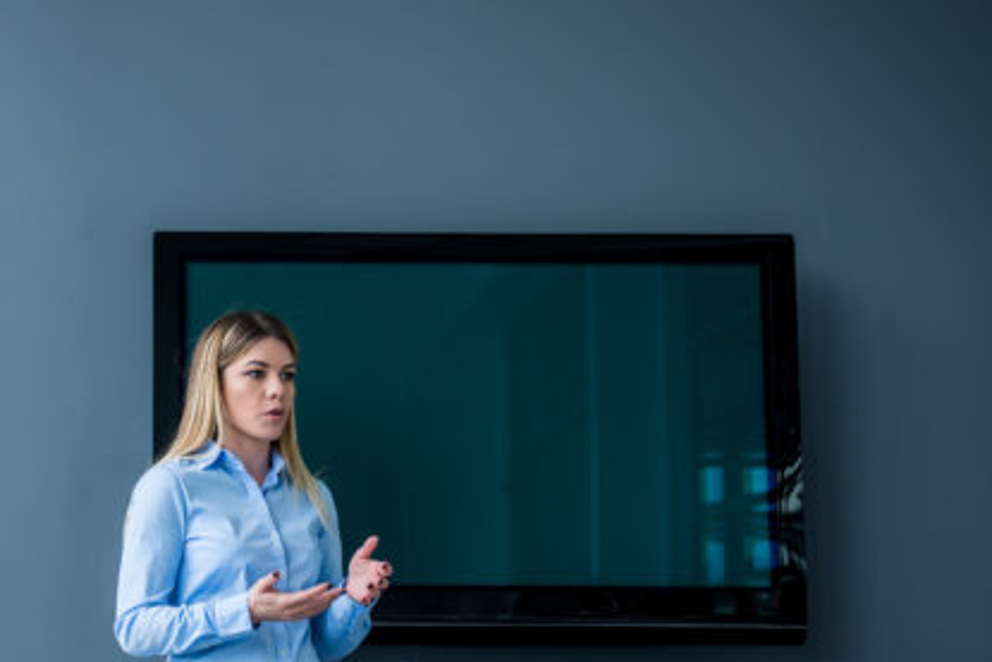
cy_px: 494
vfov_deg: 18.3
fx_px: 2040
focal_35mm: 74
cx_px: 131
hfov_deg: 26.6
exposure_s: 1/500
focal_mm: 40
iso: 400
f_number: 2.8
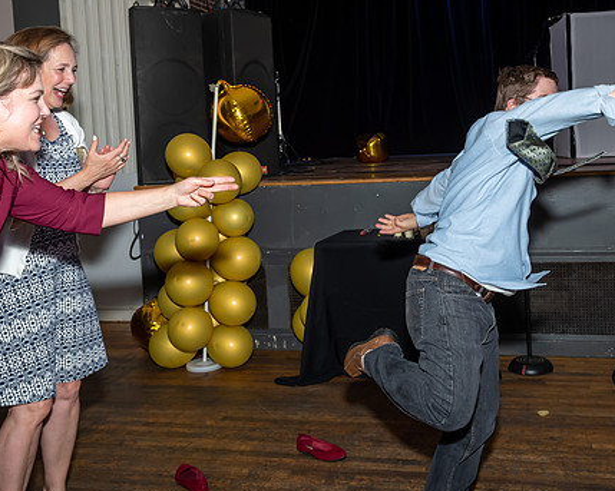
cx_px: 374
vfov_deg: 37.0
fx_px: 728
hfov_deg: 45.5
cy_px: 166
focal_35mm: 40
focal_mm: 17
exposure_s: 1/250
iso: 400
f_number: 5.6
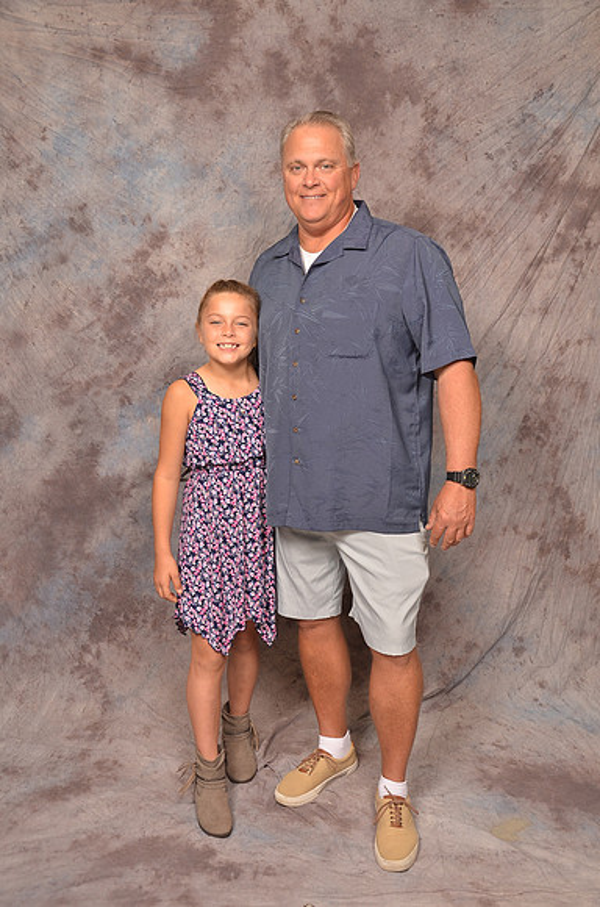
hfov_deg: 35.3
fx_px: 942
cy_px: 454
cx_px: 300
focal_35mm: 38
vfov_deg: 51.4
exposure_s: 1/60
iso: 200
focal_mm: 25
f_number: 5.6
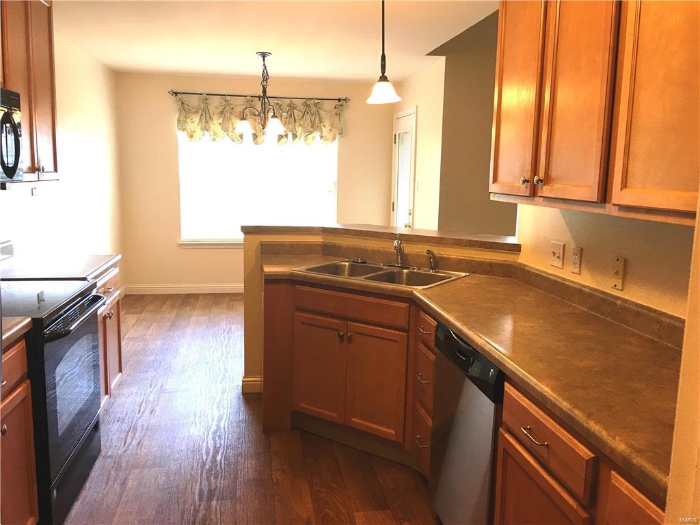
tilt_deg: -8.3
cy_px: 262
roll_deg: +0.8
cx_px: 350
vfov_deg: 48.2
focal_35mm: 29
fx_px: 586
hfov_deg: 61.7
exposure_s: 1/30
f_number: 2.2
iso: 32
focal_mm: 4.15
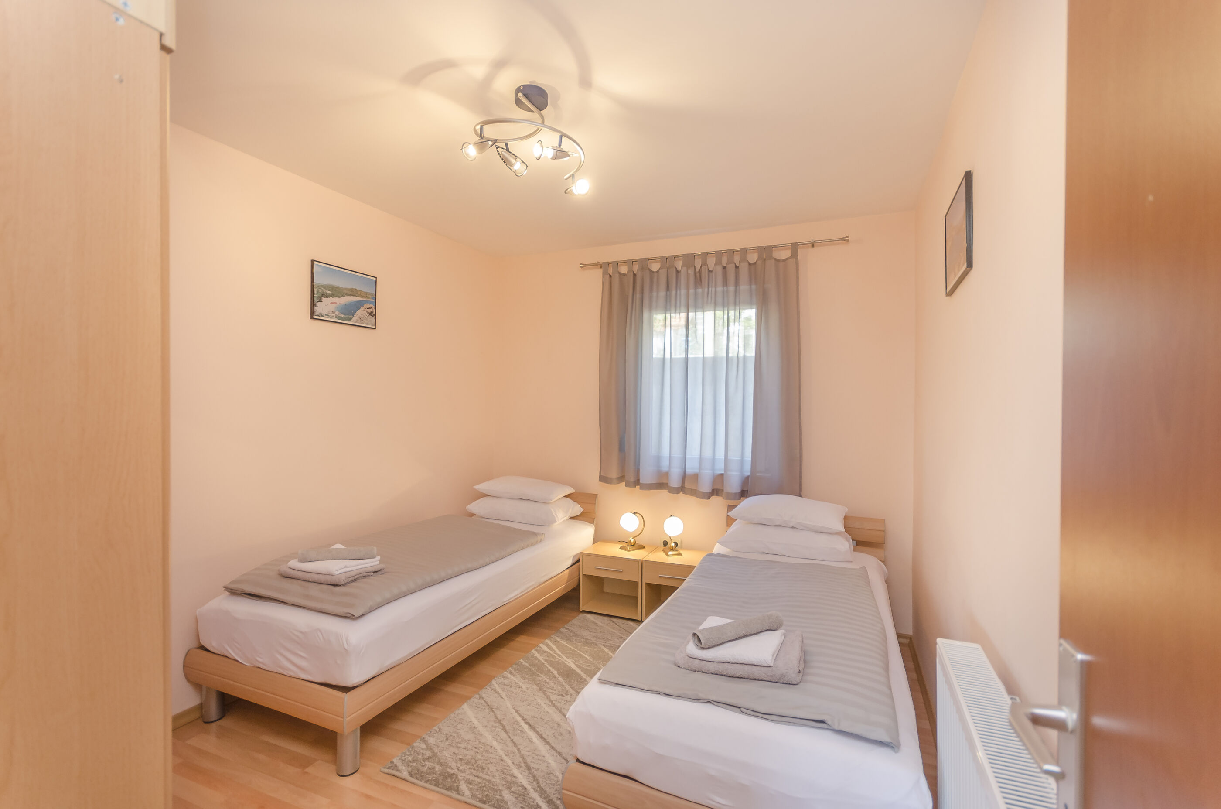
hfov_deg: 100.5
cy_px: 404
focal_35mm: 15
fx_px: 508
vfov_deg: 77.1
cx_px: 610
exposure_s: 1/60
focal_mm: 10
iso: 280
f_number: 4
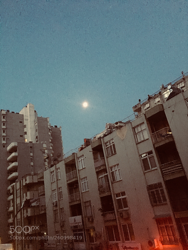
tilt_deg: +22.1
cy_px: 125
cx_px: 94
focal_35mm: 29
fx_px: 210
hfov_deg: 48.2
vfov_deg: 61.7
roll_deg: +8.2
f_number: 2.2
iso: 1000
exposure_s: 1/17
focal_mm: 4.15
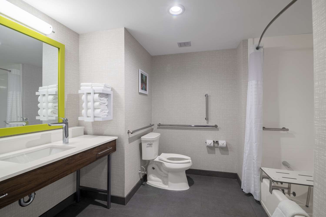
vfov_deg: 73.7
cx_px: 163
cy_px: 108
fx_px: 145
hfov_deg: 96.7
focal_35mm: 16
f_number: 9
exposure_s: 1/60
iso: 100
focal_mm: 16
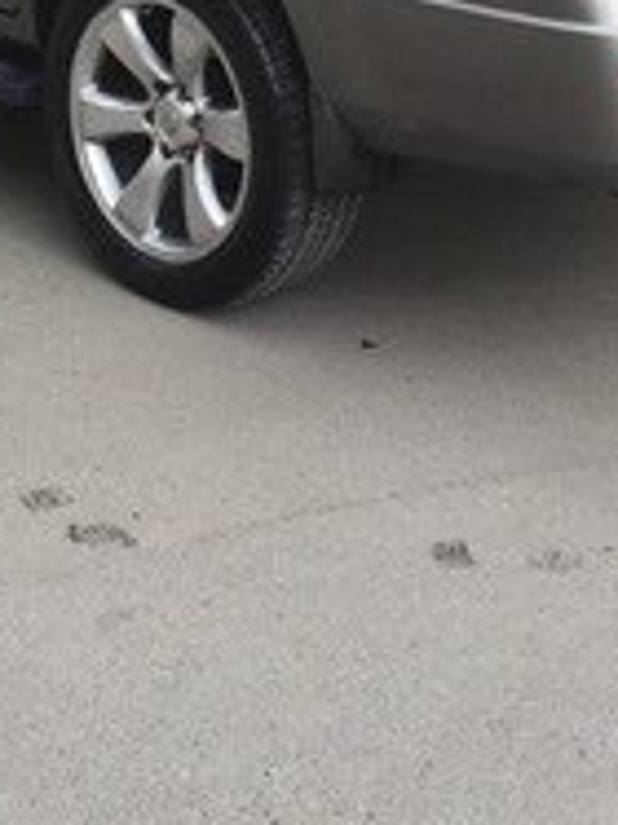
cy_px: -199
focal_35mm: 77
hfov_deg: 19.1
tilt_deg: -8.0
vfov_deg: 23.0
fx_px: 1835
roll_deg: +0.3
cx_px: 265
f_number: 2.2
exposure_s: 1/235
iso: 32
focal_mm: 4.15
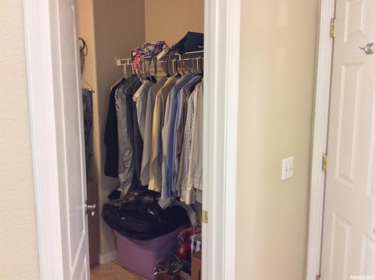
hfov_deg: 56.9
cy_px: 140
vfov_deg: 44.0
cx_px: 188
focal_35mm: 32
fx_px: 346
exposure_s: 1/24
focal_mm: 3.3
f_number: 2.4
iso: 160
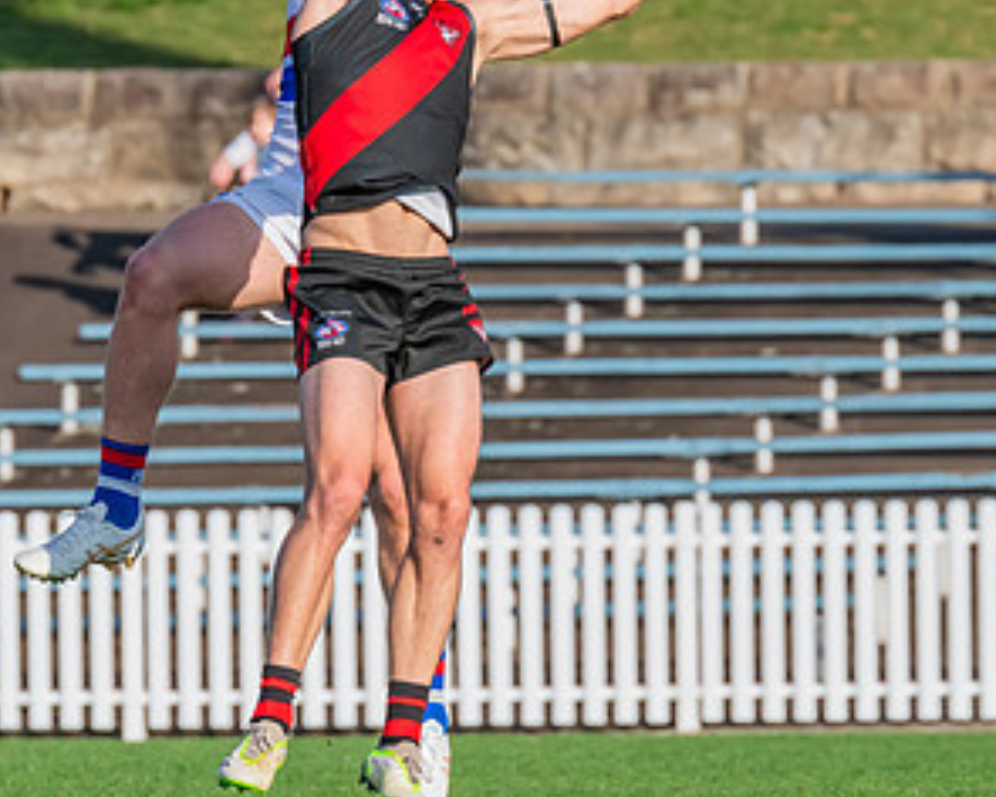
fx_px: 29389
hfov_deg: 1.9
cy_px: 139
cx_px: 546
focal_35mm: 997
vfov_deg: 1.6
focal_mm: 420
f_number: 11
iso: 800
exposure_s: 1/1250
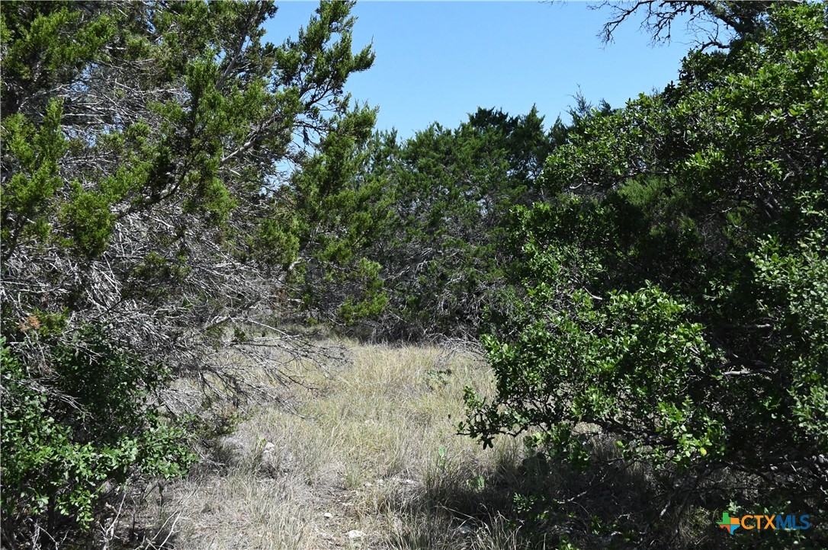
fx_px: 1103
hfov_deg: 41.1
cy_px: 275
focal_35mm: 48
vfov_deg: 28.0
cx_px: 414
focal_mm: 32
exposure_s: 1/8000
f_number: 8
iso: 3600
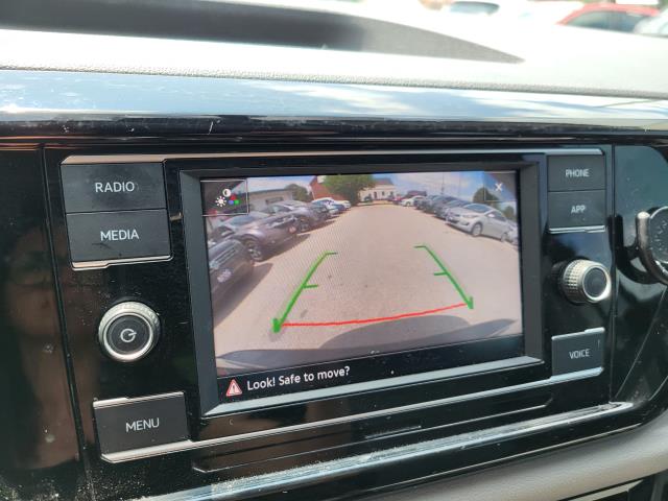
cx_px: 334
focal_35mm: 26
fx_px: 502
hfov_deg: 67.3
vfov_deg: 53.1
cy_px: 250
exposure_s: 1/230
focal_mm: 5.4
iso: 40
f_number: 1.8
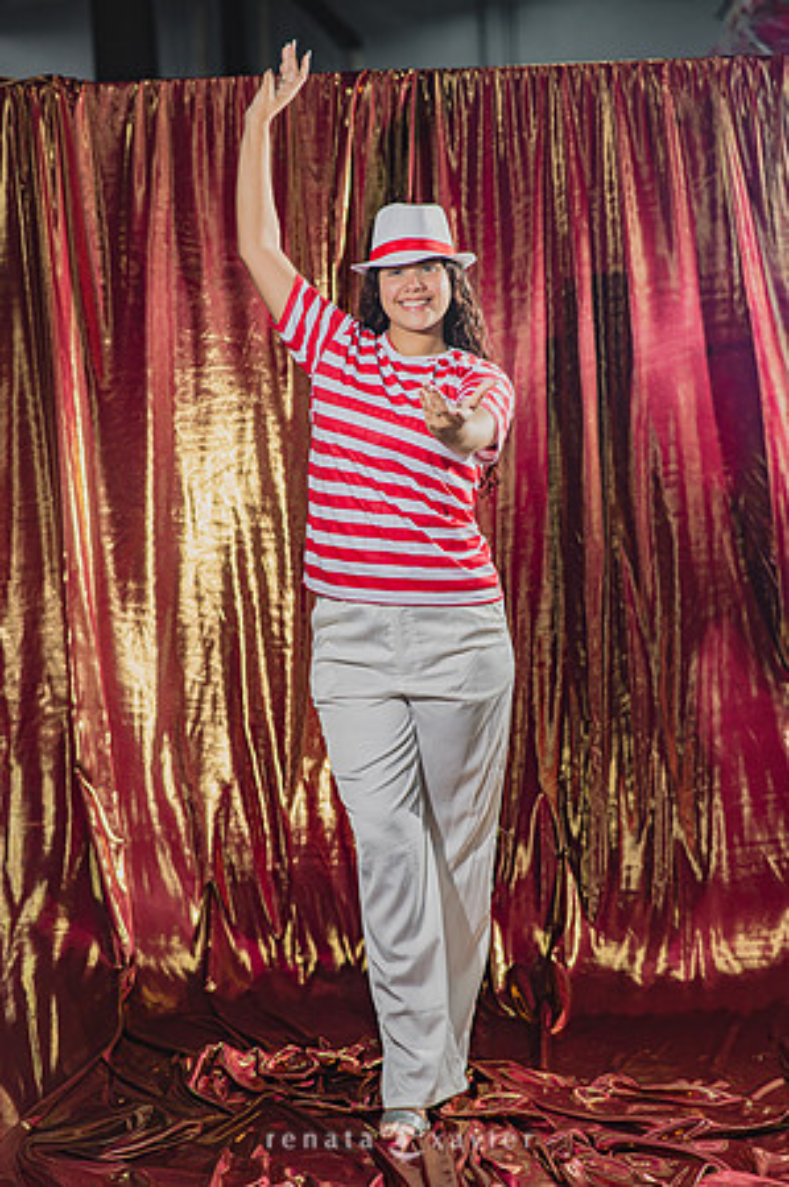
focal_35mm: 85
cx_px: 394
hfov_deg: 16.0
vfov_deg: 23.9
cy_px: 594
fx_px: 2801
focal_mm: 85
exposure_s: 1/200
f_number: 2.5
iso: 200
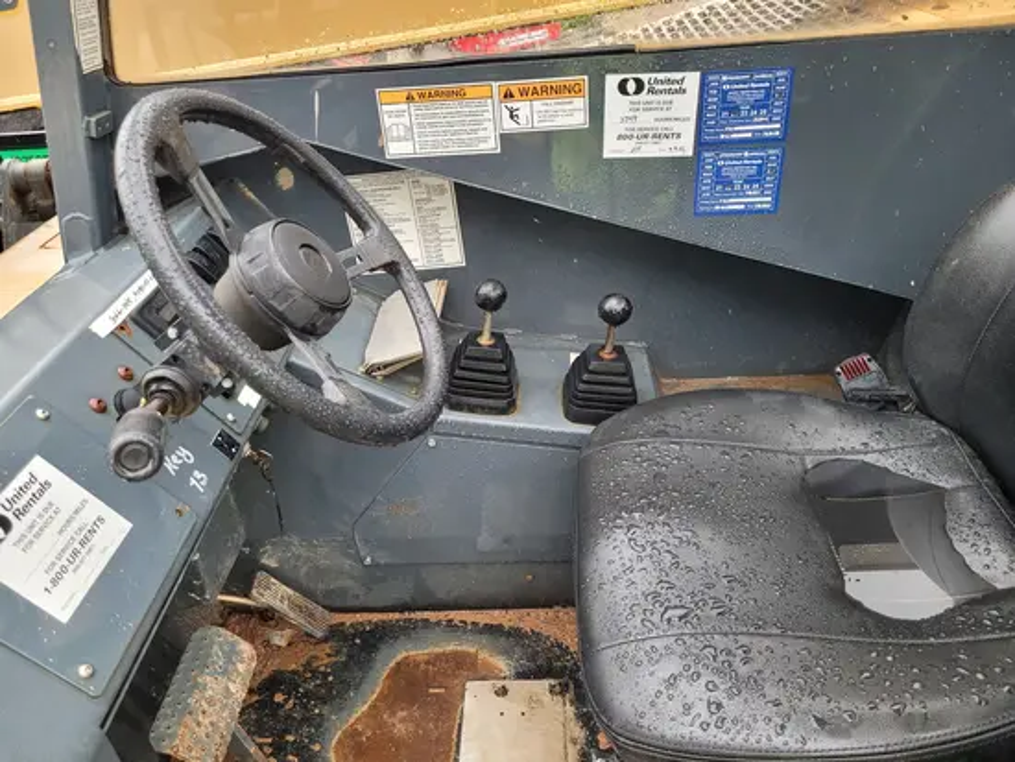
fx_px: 763
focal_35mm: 26
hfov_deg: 67.3
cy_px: 381
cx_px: 508
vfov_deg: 53.1
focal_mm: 5.4
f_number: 1.8
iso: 200
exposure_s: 1/120
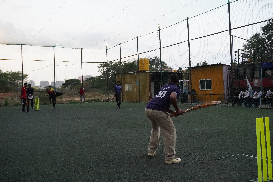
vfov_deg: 38.4
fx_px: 262
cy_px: 91
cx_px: 136
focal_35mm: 34
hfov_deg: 55.1
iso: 5000
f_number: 5.6
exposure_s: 1/1000
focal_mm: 23
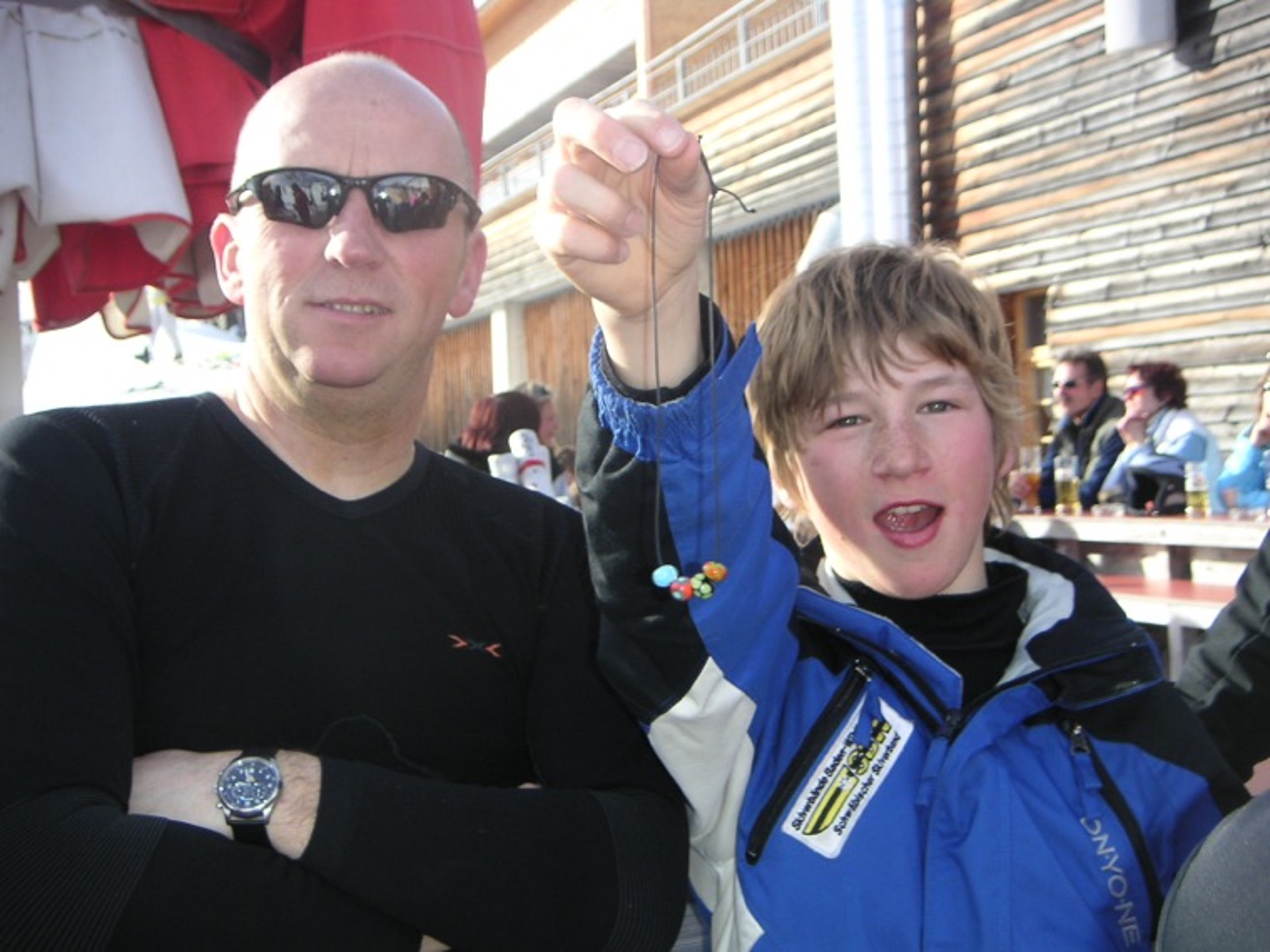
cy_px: 476
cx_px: 635
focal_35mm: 52
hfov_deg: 36.8
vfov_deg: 28.0
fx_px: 1908
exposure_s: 1/180
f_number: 3
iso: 50
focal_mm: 8.1
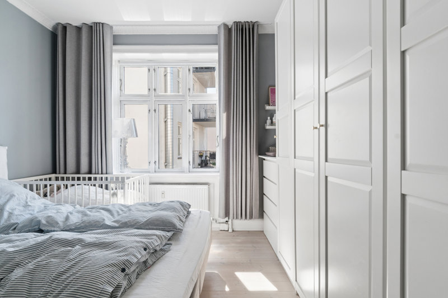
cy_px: 149
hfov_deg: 90.0
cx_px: 224
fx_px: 224
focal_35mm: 18
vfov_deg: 67.4
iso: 200
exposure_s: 1/40
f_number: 10
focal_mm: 12
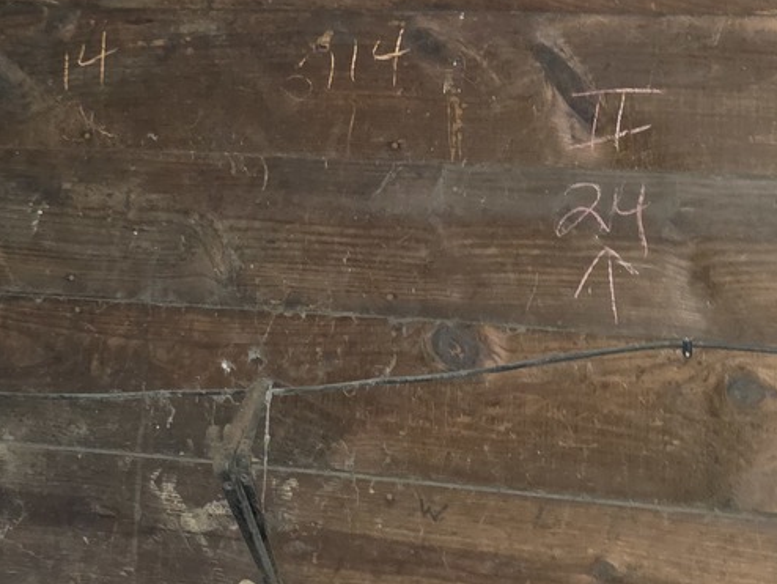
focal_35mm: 67
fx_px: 1505
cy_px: -49
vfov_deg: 20.9
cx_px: 400
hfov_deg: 29.0
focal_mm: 6.3
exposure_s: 1/12
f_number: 1.7
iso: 400
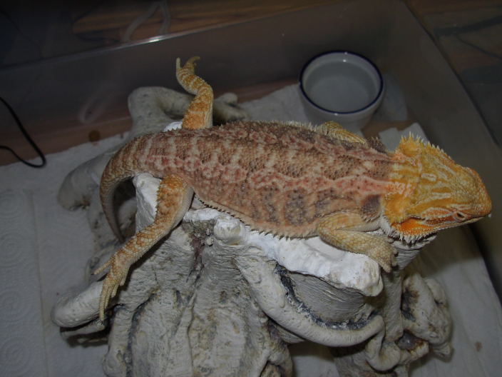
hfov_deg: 42.1
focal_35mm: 45
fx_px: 653
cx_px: 251
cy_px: 188
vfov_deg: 32.2
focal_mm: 7.5
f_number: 3.1
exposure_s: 1/32
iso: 50
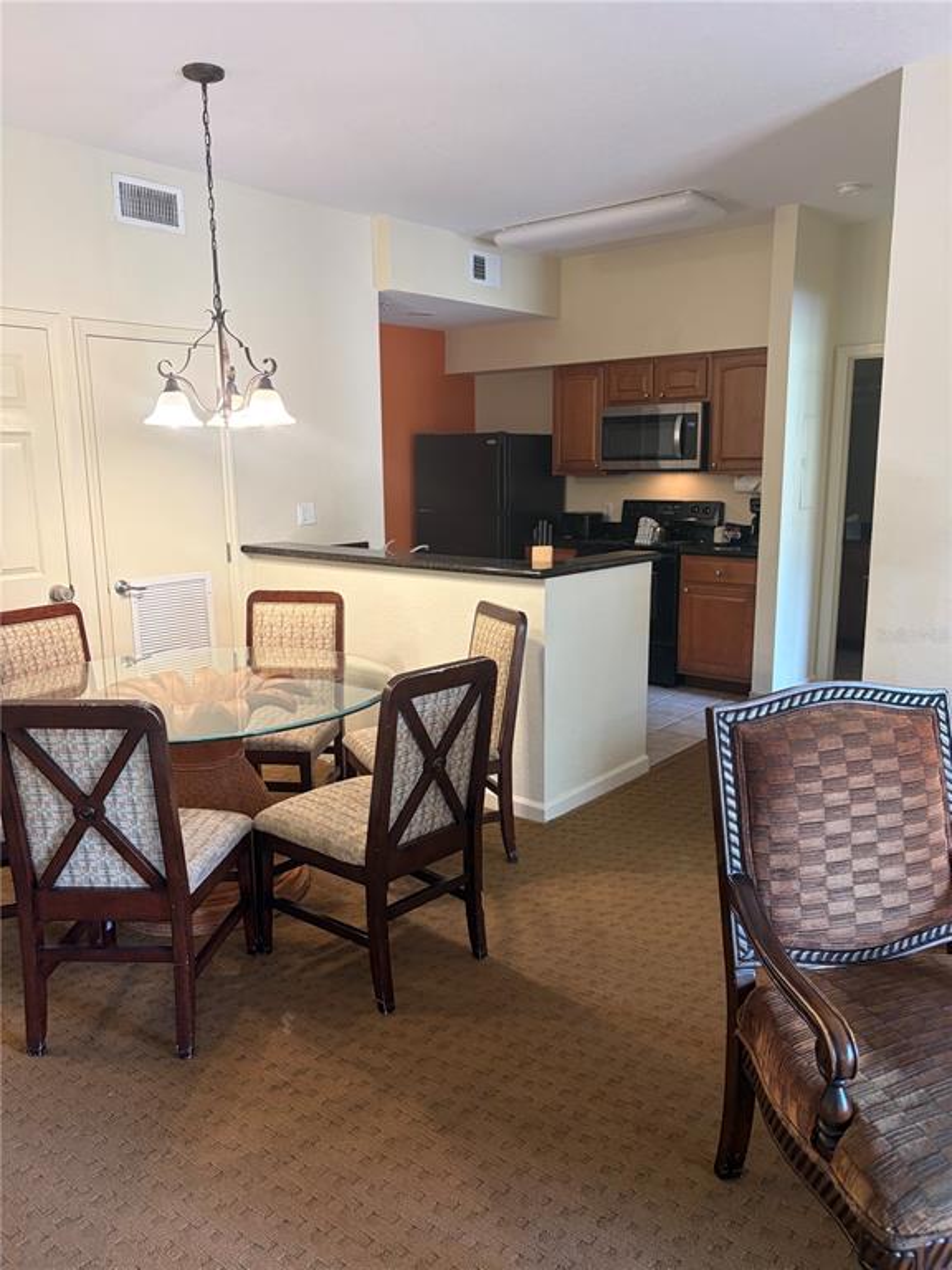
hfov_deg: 53.1
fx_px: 953
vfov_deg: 67.3
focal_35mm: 26
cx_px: 476
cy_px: 635
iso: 200
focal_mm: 5.96
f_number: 1.6
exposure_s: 1/60
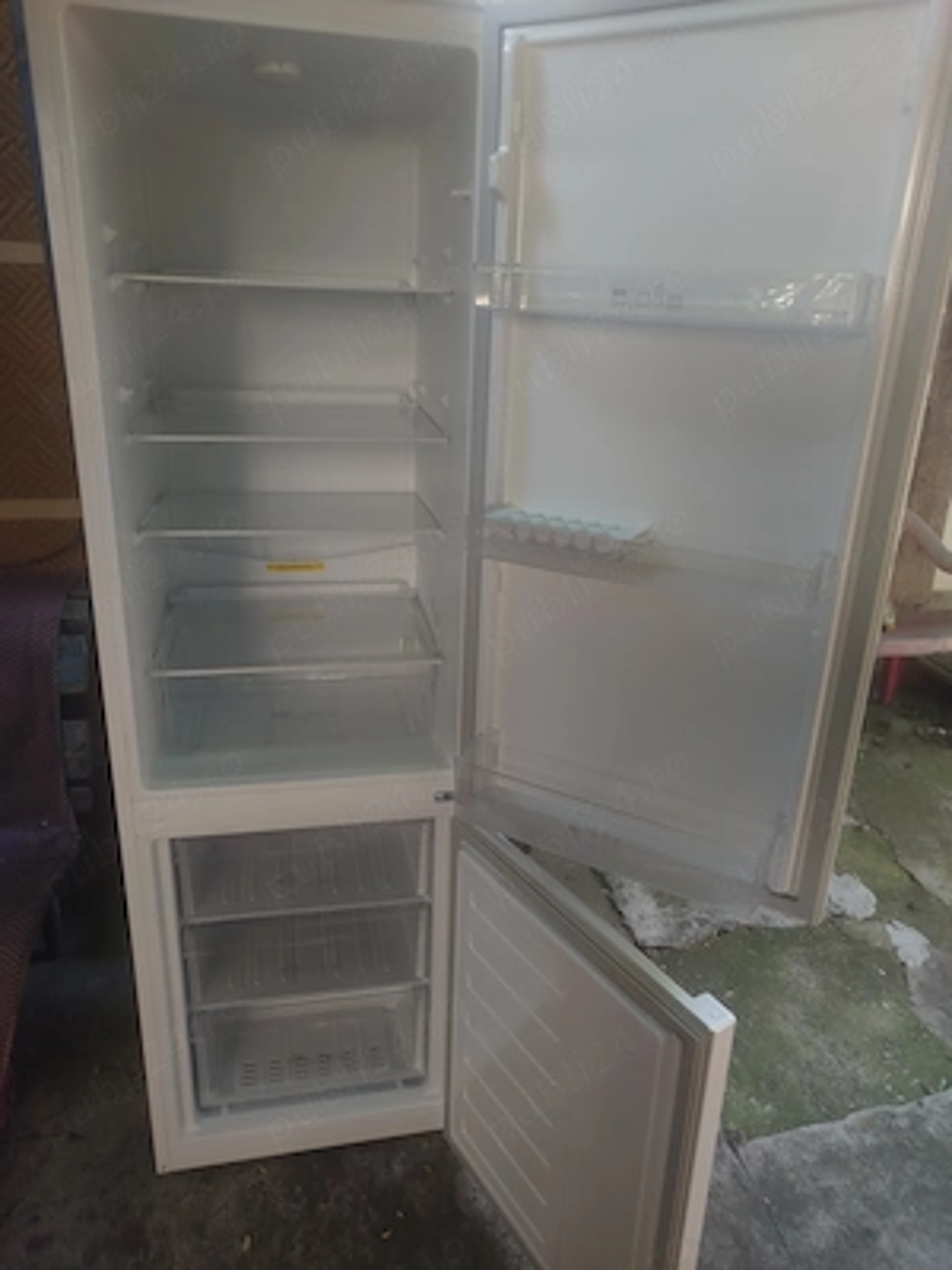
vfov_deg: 71.6
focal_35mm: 24
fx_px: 880
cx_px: 476
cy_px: 635
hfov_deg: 56.8
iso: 64
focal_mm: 5.31
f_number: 1.7
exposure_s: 1/50
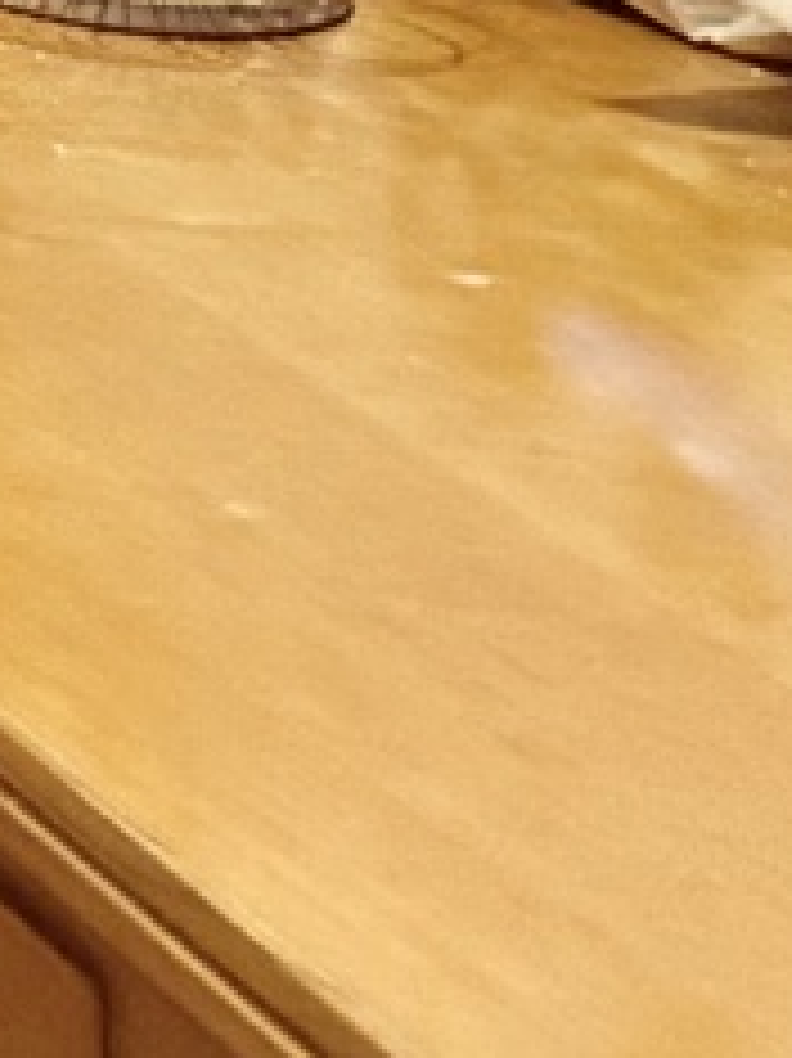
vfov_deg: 8.8
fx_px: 5985
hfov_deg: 5.8
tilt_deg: -0.9
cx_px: -2884
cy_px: -1733
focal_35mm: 196
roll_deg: +0.3
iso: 640
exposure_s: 1/60
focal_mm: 6.76
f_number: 1.78
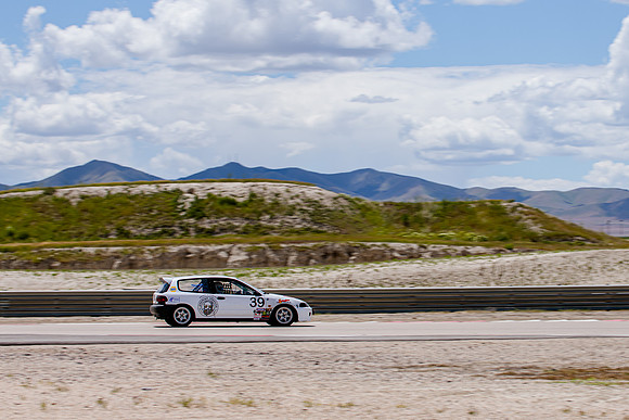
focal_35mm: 134
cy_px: 195
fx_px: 2346
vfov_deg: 10.2
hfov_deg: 15.2
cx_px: 420
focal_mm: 82
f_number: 6.3
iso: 31
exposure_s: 1/320
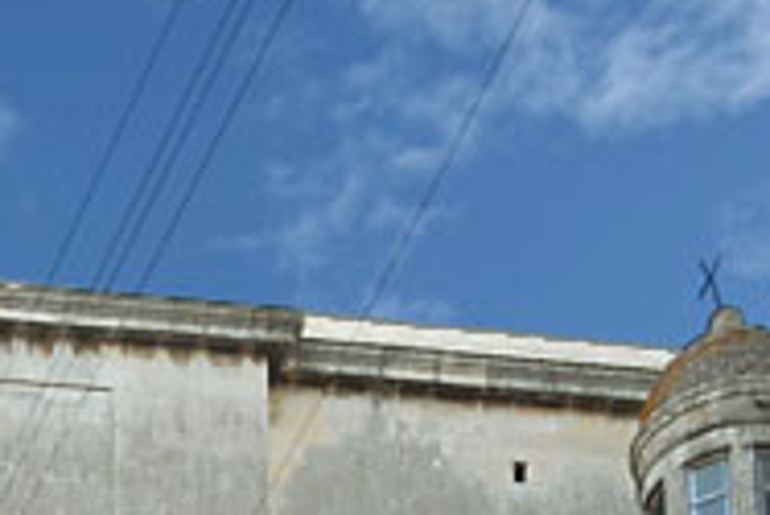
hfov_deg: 15.8
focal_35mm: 129
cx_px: 144
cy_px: 661
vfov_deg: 10.4
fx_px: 2761
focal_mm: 26
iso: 200
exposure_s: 1/40
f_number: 4
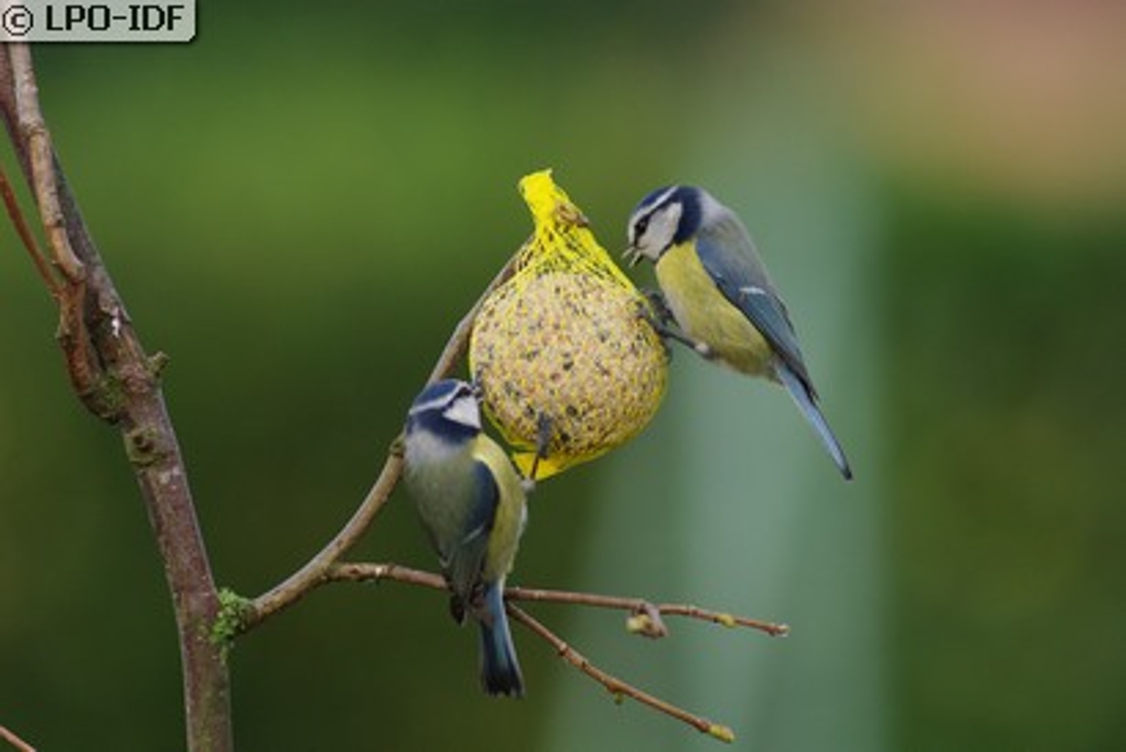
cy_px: 376
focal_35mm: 450
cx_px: 563
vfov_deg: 3.1
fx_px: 14084
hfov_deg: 4.6
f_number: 4
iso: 400
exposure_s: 1/500
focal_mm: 300
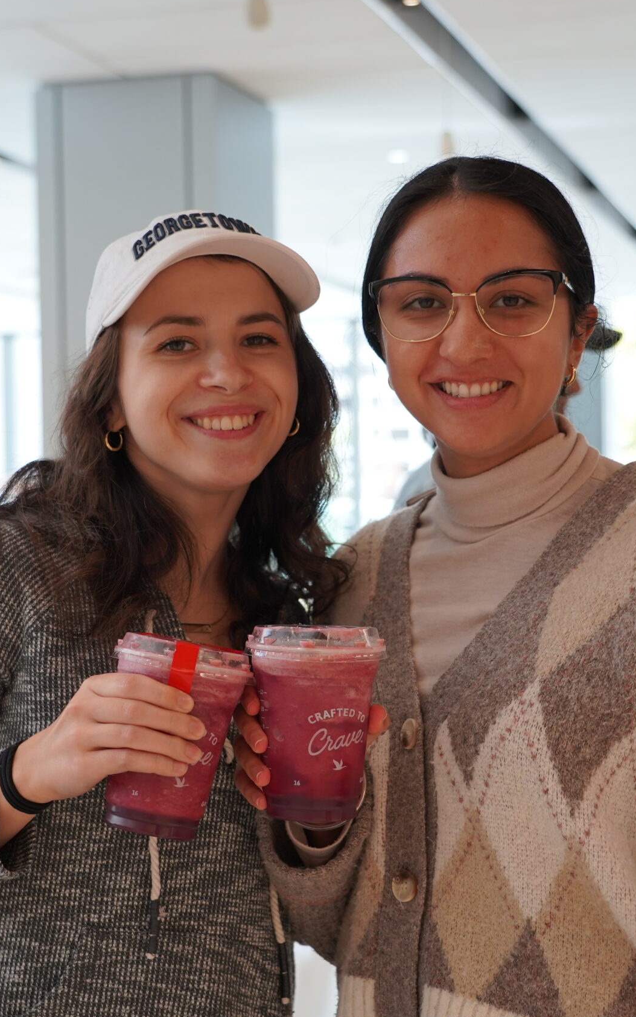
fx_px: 1802
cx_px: 286
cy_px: 507
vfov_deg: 31.5
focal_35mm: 65
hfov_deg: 20.0
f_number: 4
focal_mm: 42
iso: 800
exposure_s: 1/160
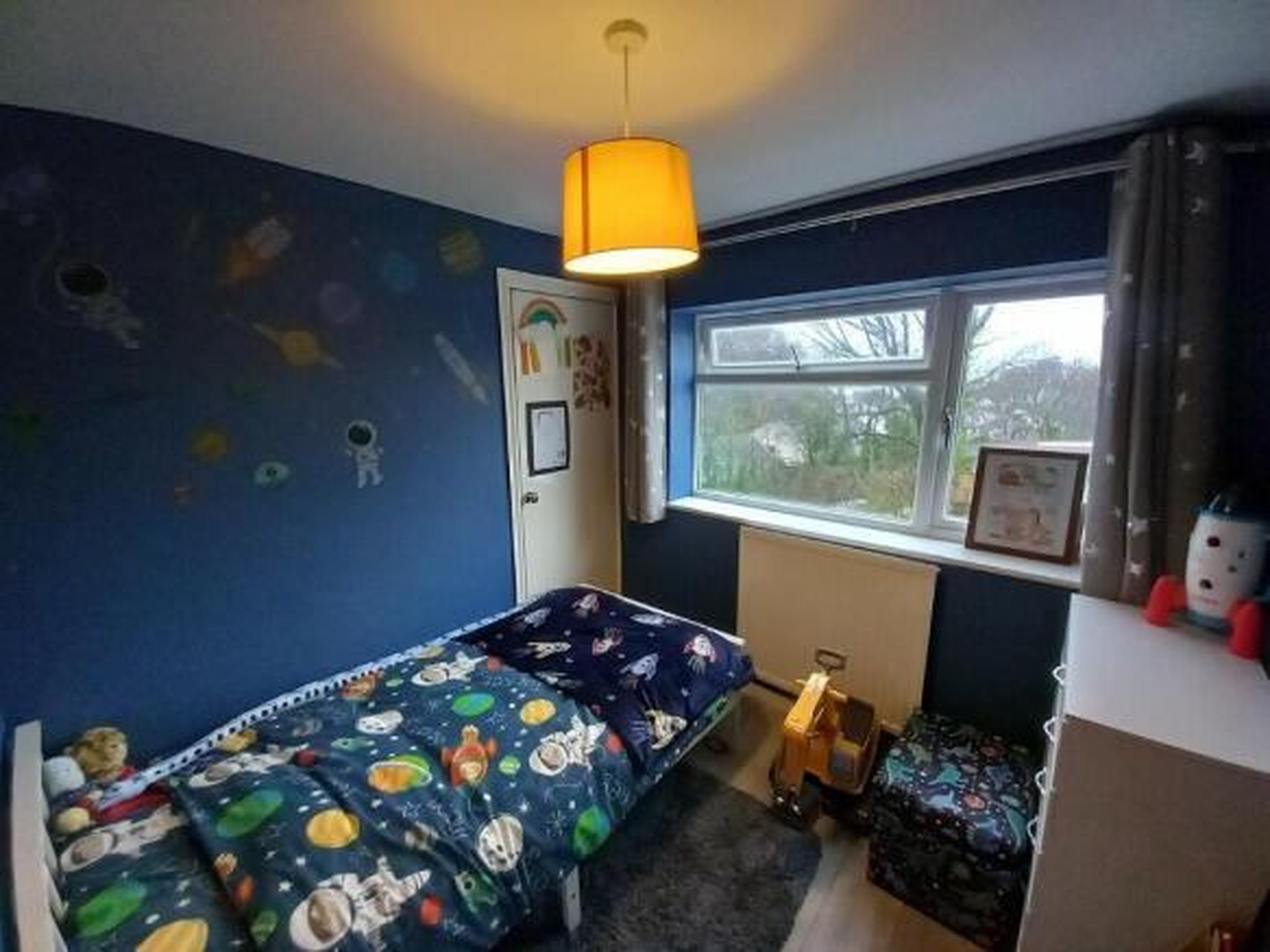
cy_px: 476
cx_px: 635
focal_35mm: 13
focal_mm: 1.13
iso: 200
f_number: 2.2
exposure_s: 1/25
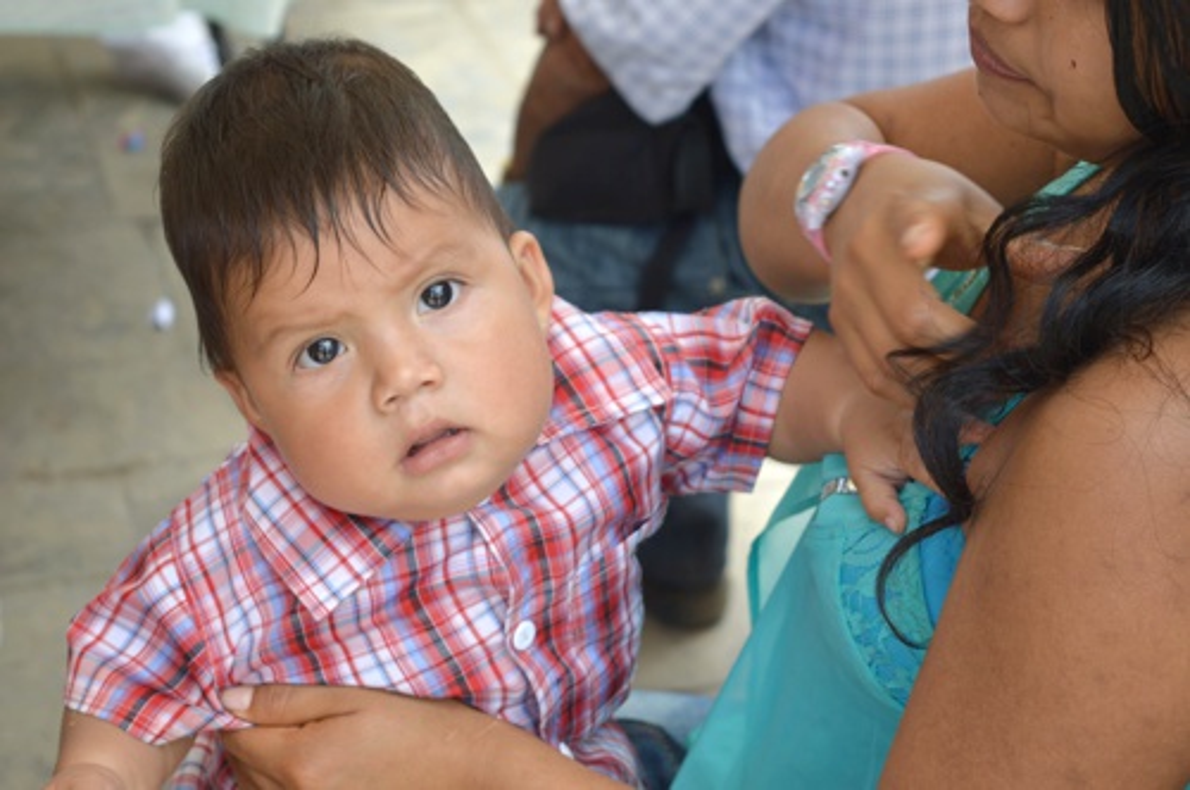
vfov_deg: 16.5
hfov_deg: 24.6
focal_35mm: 82
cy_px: 395
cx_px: 595
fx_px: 2724
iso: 100
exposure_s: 1/100
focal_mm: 55
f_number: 5.6
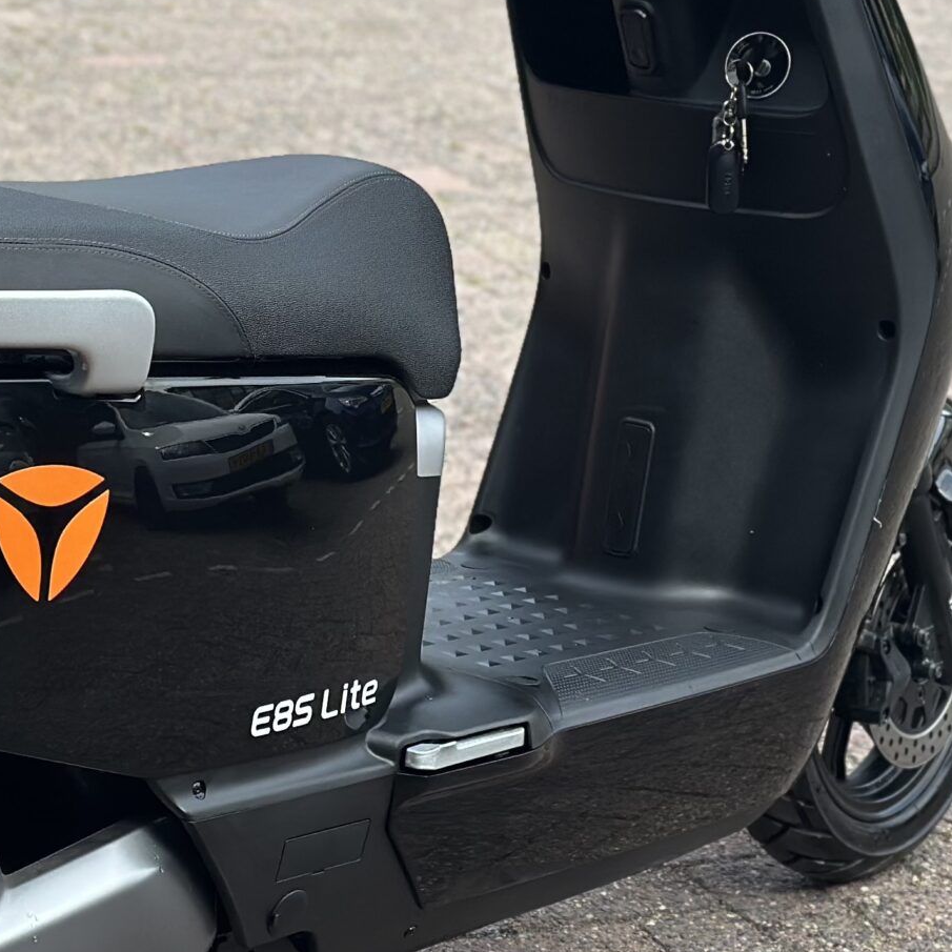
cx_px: 188
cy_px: 339
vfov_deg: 14.5
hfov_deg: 14.4
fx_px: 3734
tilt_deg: -15.8
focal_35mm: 120
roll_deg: +0.0
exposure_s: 1/1590
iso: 80
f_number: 1.78
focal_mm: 6.86
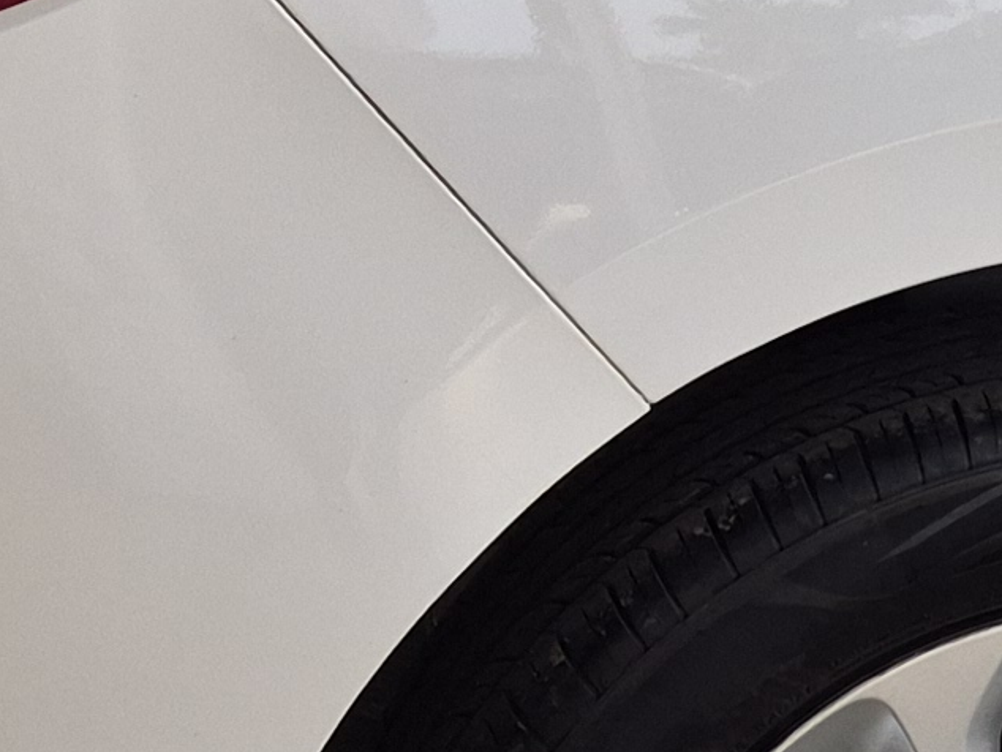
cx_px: 1915
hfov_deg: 12.2
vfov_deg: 10.0
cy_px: -300
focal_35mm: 145
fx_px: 4199
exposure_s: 1/1596
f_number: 1.8
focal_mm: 5.4
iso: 80
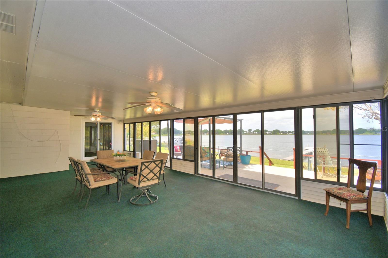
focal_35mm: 15
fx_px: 162
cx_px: 194
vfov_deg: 77.3
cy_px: 129
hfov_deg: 100.4
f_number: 4.5
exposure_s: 1/125
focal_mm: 10
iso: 100
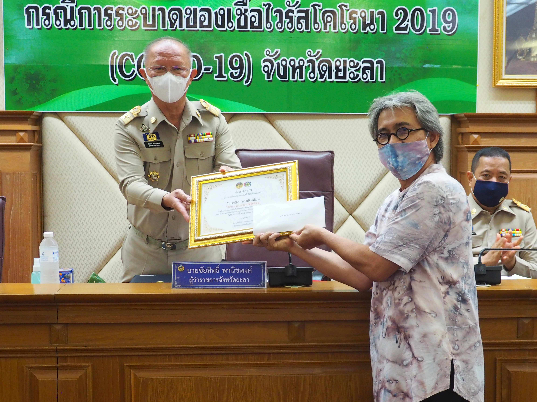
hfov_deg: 39.7
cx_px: 268
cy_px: 201
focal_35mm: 48
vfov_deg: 30.3
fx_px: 745
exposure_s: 1/60
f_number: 5
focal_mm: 24
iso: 1600
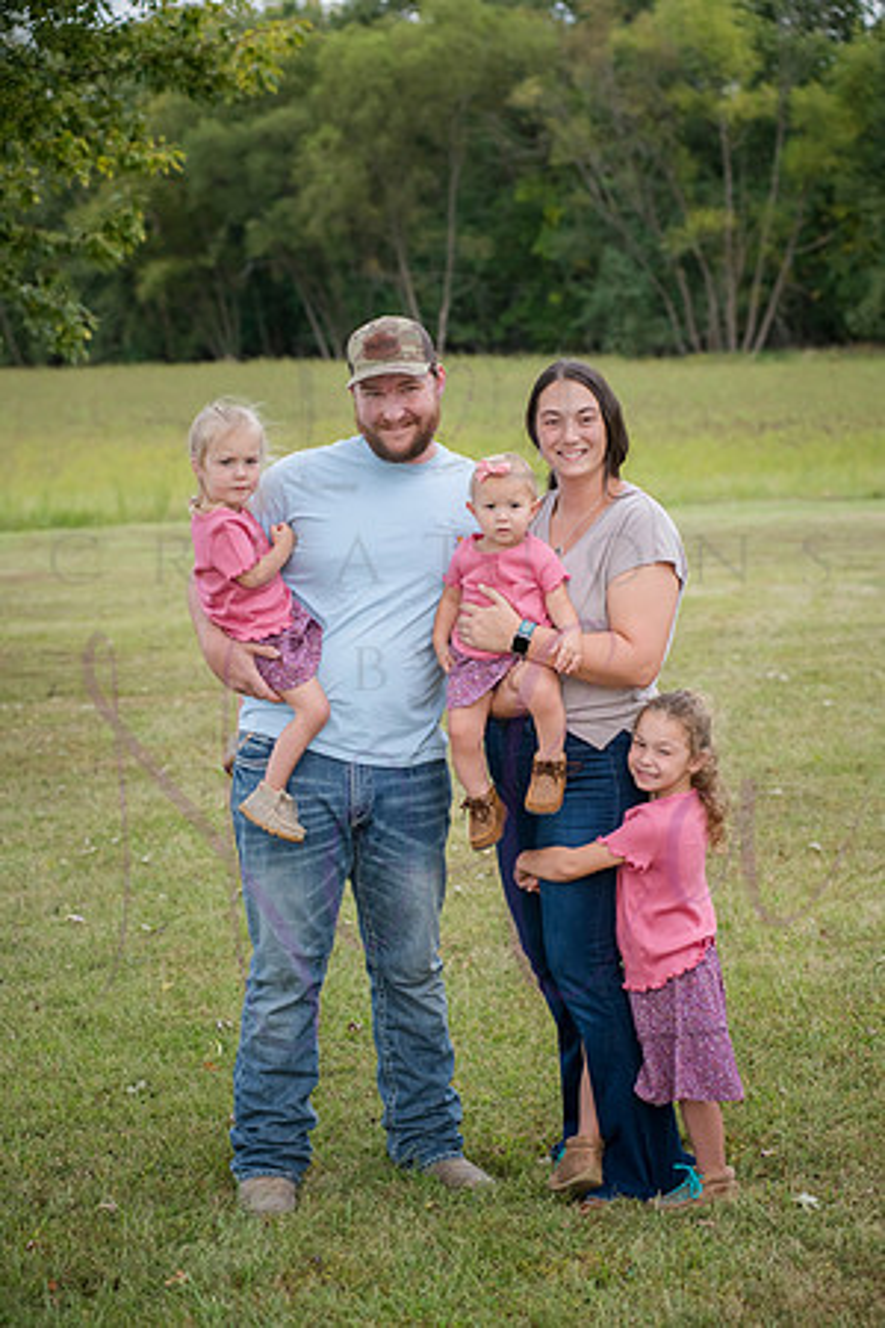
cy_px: 664
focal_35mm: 80
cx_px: 442
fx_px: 2950
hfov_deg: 17.1
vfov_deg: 25.4
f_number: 5
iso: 400
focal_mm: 80
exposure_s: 1/400
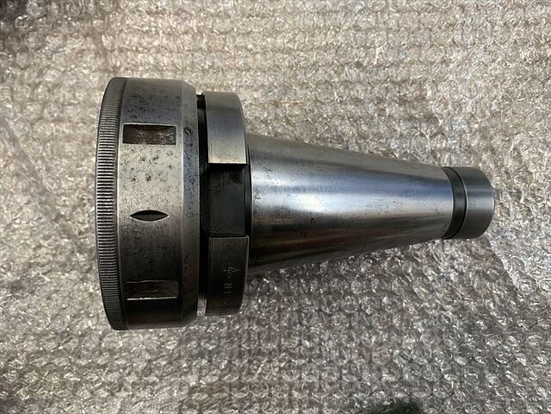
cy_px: 207
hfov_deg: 67.3
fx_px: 414
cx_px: 276
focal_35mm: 26
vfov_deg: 53.1
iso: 160
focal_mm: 4.25
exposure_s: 1/60
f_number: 1.8
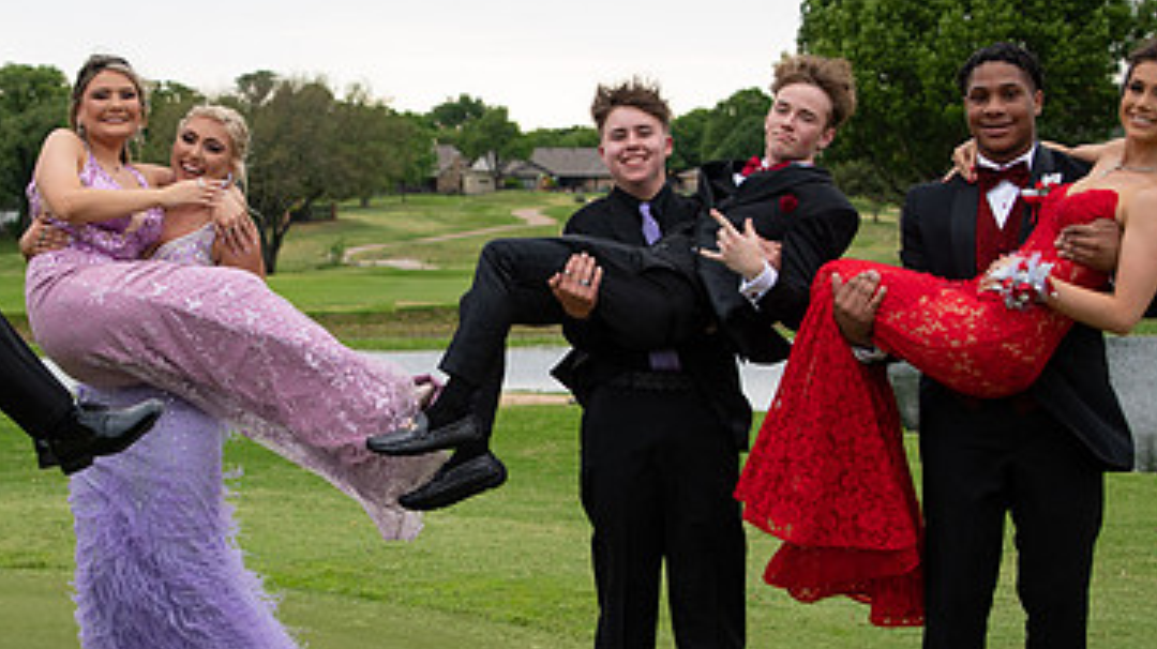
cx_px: 392
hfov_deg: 30.8
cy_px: 352
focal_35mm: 68
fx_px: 2085
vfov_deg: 17.7
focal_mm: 26
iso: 250
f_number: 2.8
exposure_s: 1/640
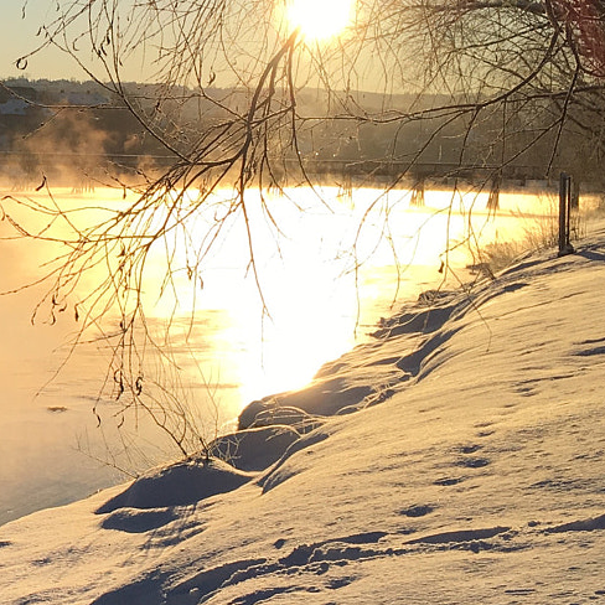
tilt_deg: -5.6
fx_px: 1661
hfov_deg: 18.9
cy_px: 326
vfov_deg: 20.6
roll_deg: -1.5
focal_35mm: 84
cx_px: -221
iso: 25
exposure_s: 1/3497
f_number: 2.2
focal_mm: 4.15
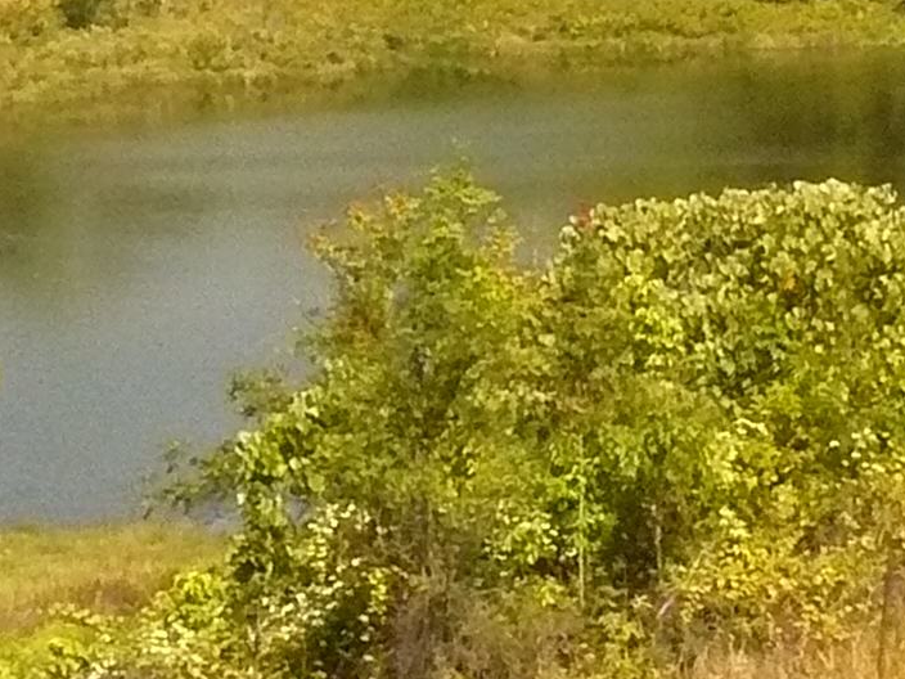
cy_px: -72
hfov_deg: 12.6
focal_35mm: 157
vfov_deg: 9.4
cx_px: 409
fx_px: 4105
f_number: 8
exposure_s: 1/500
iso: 400
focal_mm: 6
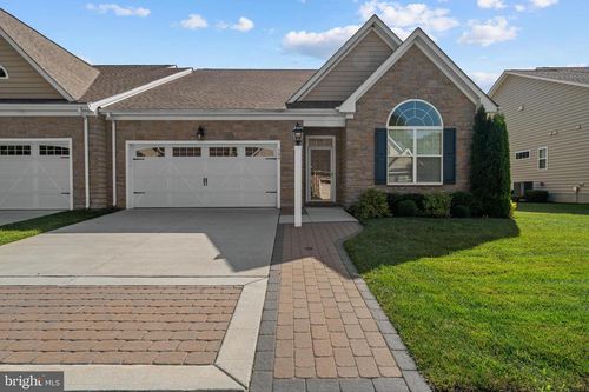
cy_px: 196
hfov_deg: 87.2
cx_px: 294
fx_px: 309
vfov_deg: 64.8
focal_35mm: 19
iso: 100
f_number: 8
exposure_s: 1/60
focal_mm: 18.9
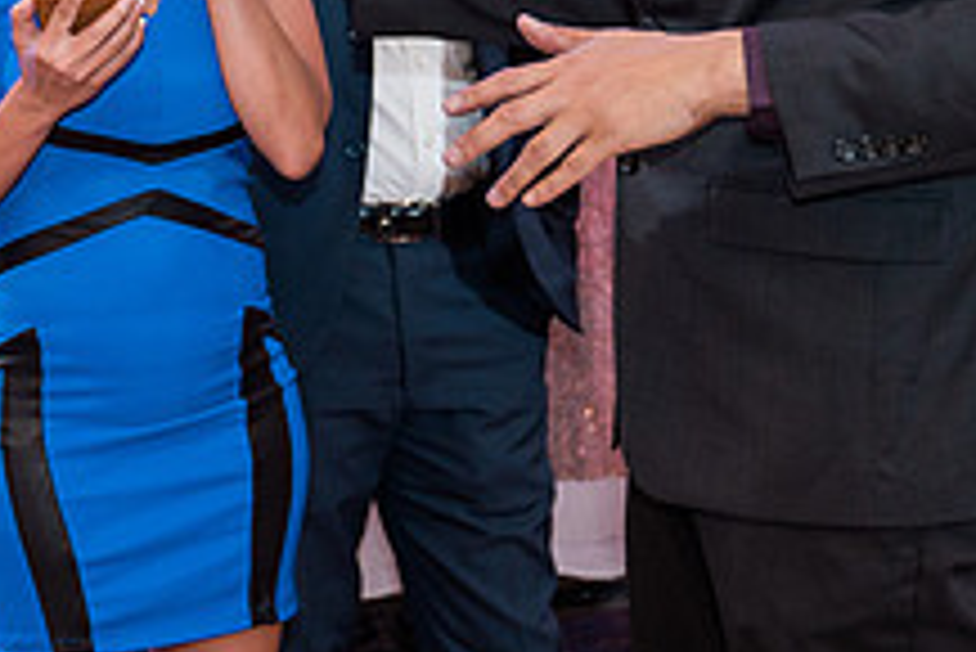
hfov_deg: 18.5
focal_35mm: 107
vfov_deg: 12.7
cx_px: -45
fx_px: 2903
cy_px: -2
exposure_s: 1/125
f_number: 2.8
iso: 1000
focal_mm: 40
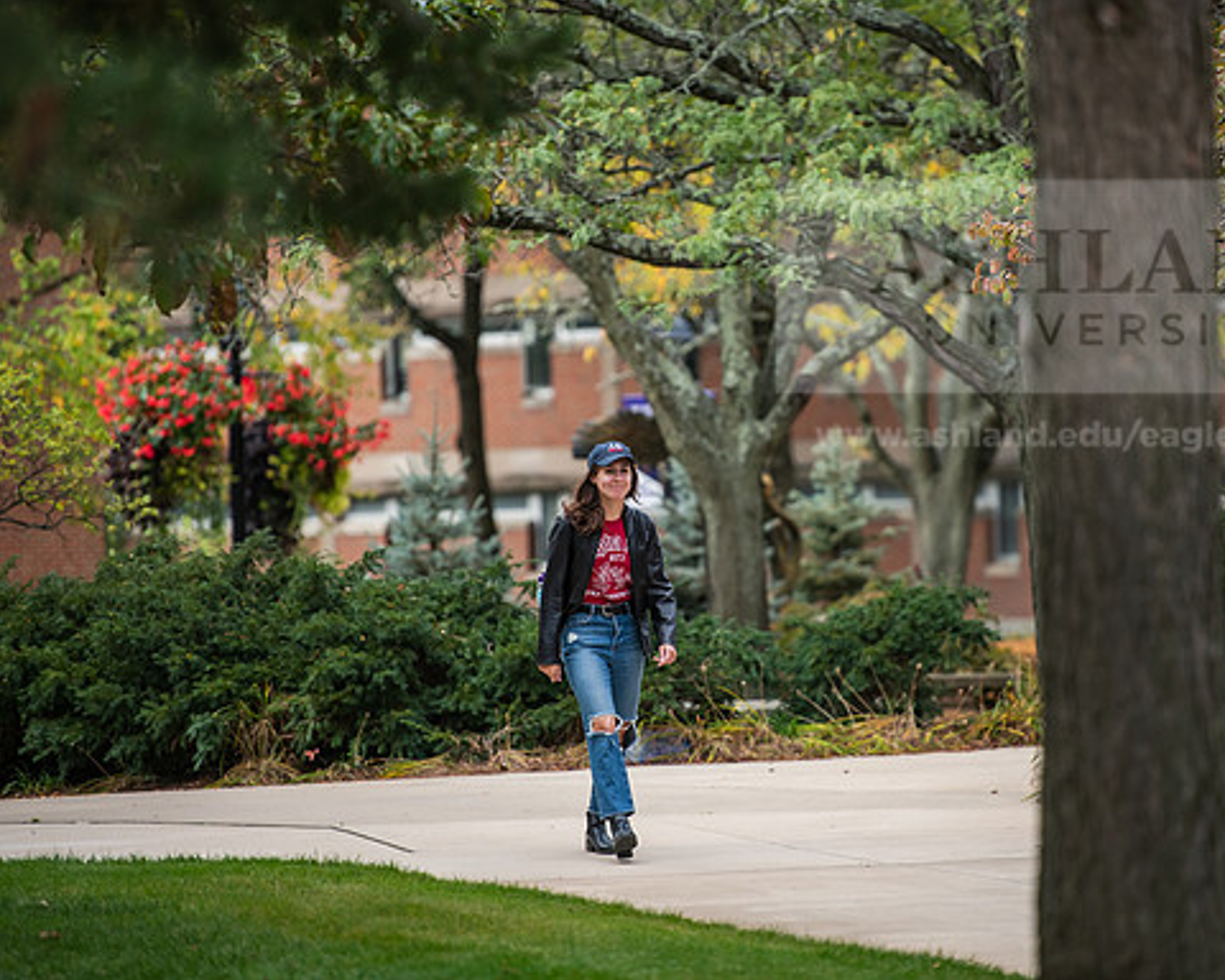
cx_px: 699
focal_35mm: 227
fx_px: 8230
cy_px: 489
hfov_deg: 8.5
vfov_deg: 6.8
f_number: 2.8
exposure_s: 1/400
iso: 320
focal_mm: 200
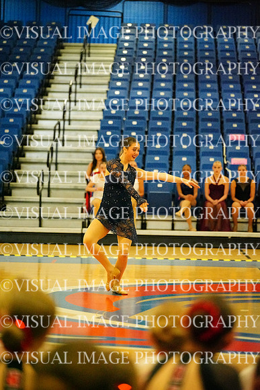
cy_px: 195
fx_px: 1505
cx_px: 130
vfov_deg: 14.8
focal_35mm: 139
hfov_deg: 9.9
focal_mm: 139
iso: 25600
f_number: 2.8
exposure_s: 1/1600
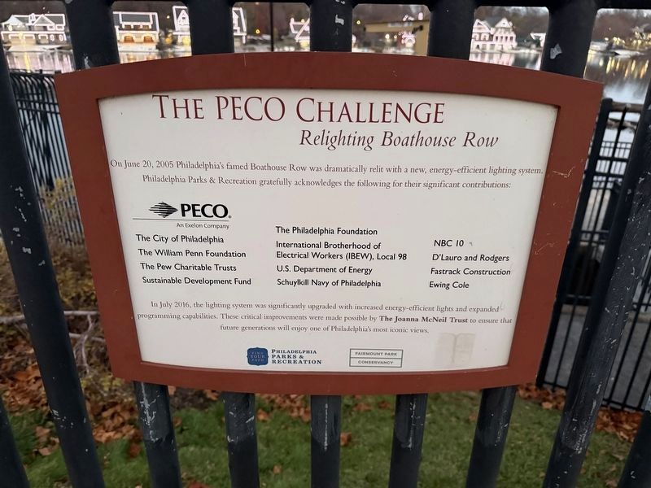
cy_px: 244
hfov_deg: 71.6
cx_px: 326
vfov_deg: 56.8
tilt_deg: -23.3
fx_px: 451
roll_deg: -1.6
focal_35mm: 24
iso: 800
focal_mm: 6.76
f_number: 1.78
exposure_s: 1/40
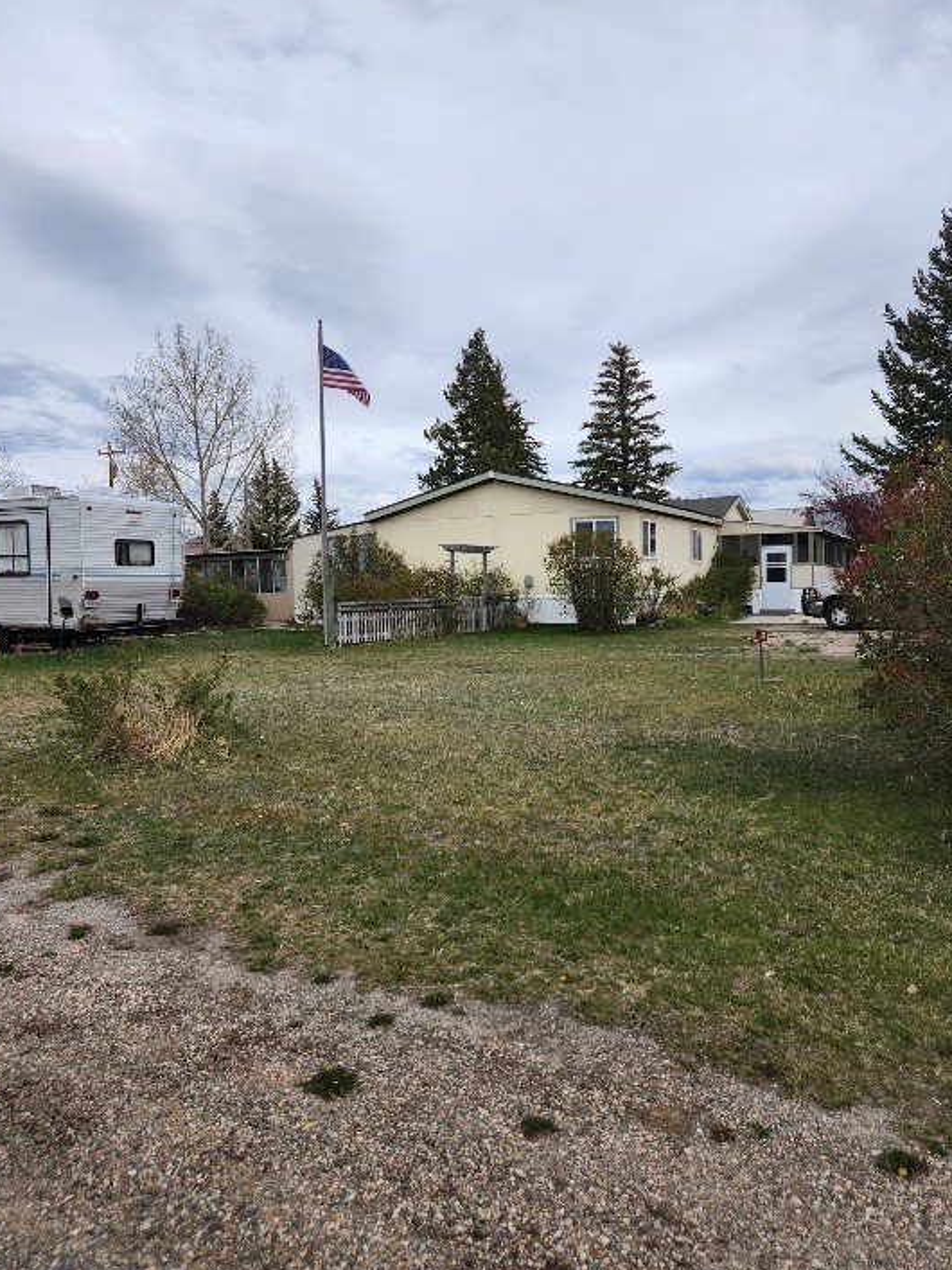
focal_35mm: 25
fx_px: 917
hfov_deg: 54.8
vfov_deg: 69.4
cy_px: 618
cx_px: 496
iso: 20
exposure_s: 1/1135
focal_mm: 5.4
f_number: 1.8
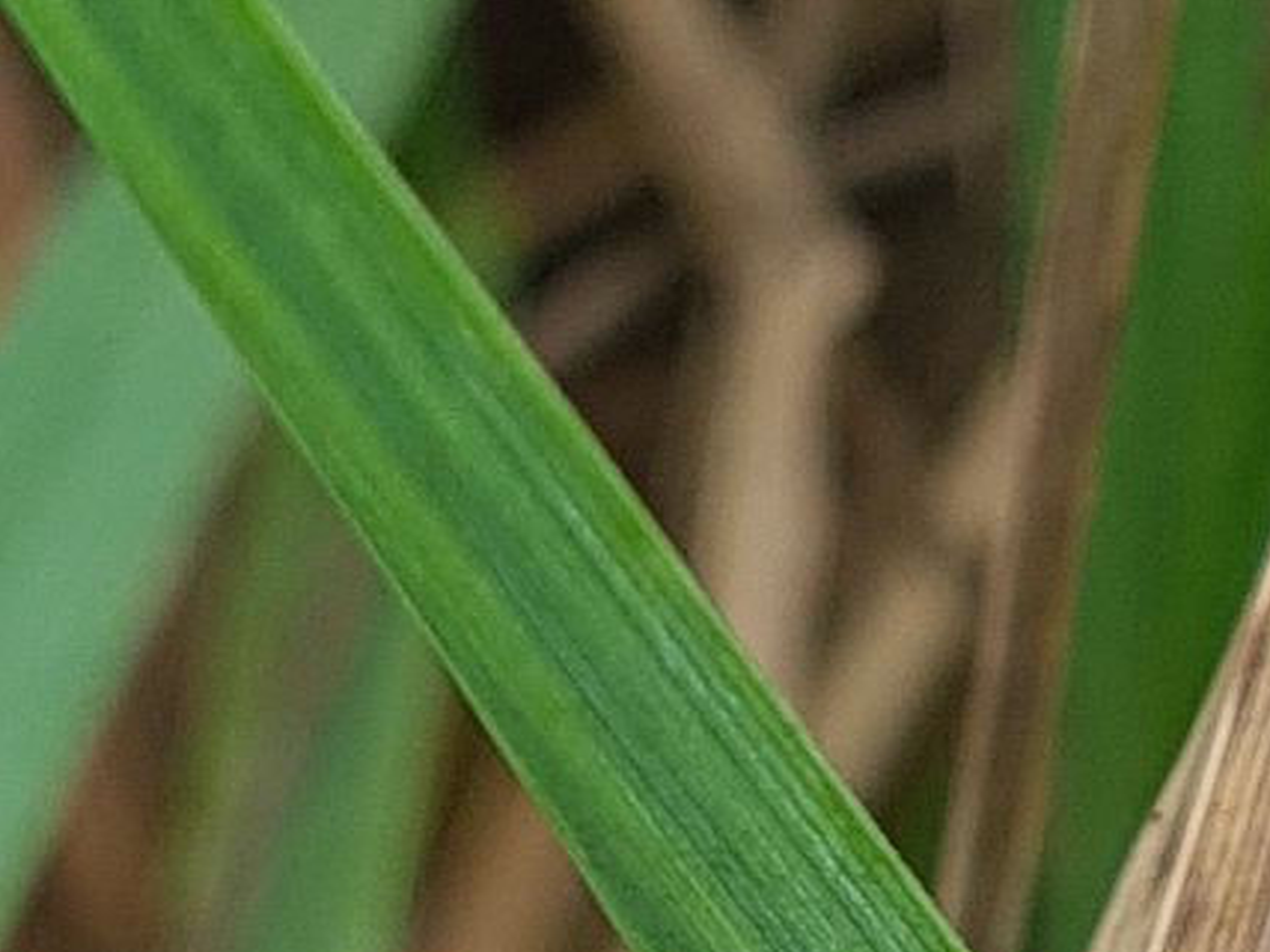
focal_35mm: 52
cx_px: 1266
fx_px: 1907
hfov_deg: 33.7
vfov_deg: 26.8
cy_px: 901
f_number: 1.8
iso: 50
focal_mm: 5.4
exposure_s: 1/142
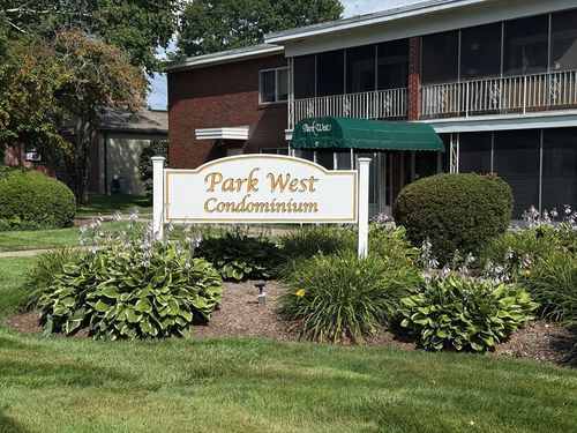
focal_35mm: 48
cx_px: 288
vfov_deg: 30.3
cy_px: 216
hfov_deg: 39.7
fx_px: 800
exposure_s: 1/11364
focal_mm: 6.76
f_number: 1.78
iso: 64
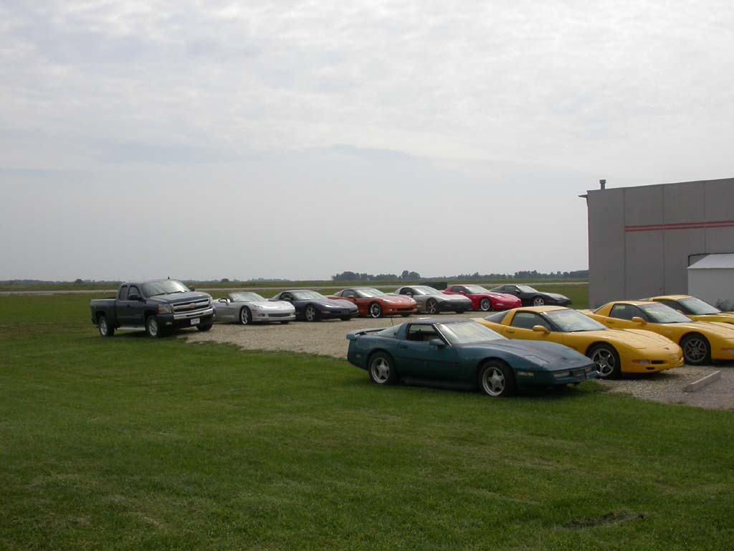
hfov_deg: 49.0
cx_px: 367
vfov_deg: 37.7
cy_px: 276
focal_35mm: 38
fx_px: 806
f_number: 7.5
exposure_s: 1/605
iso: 100
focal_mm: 7.85
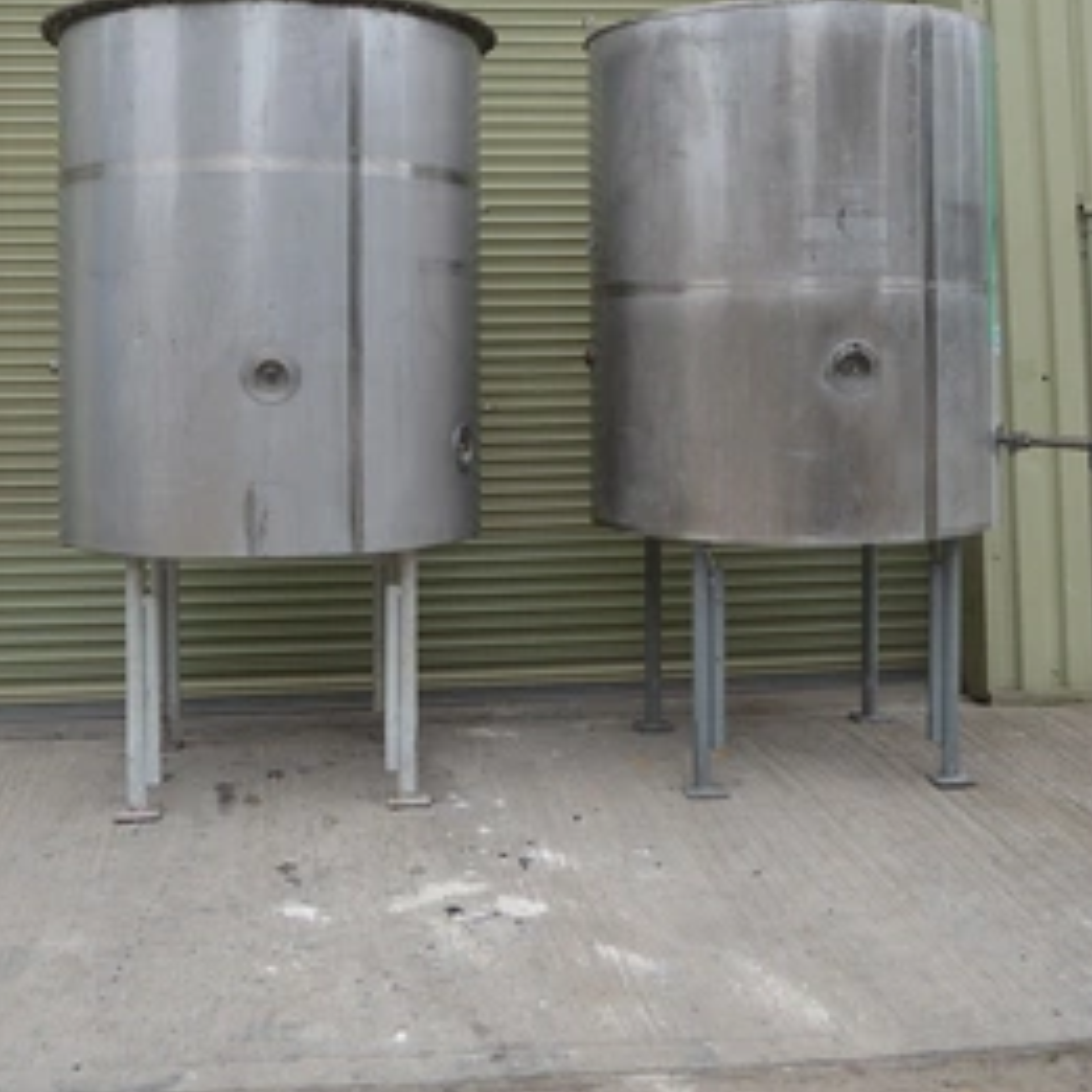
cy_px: 305
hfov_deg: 39.2
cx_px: 540
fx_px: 1535
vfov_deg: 38.4
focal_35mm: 43
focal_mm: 22
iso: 200
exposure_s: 1/125
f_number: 5.6
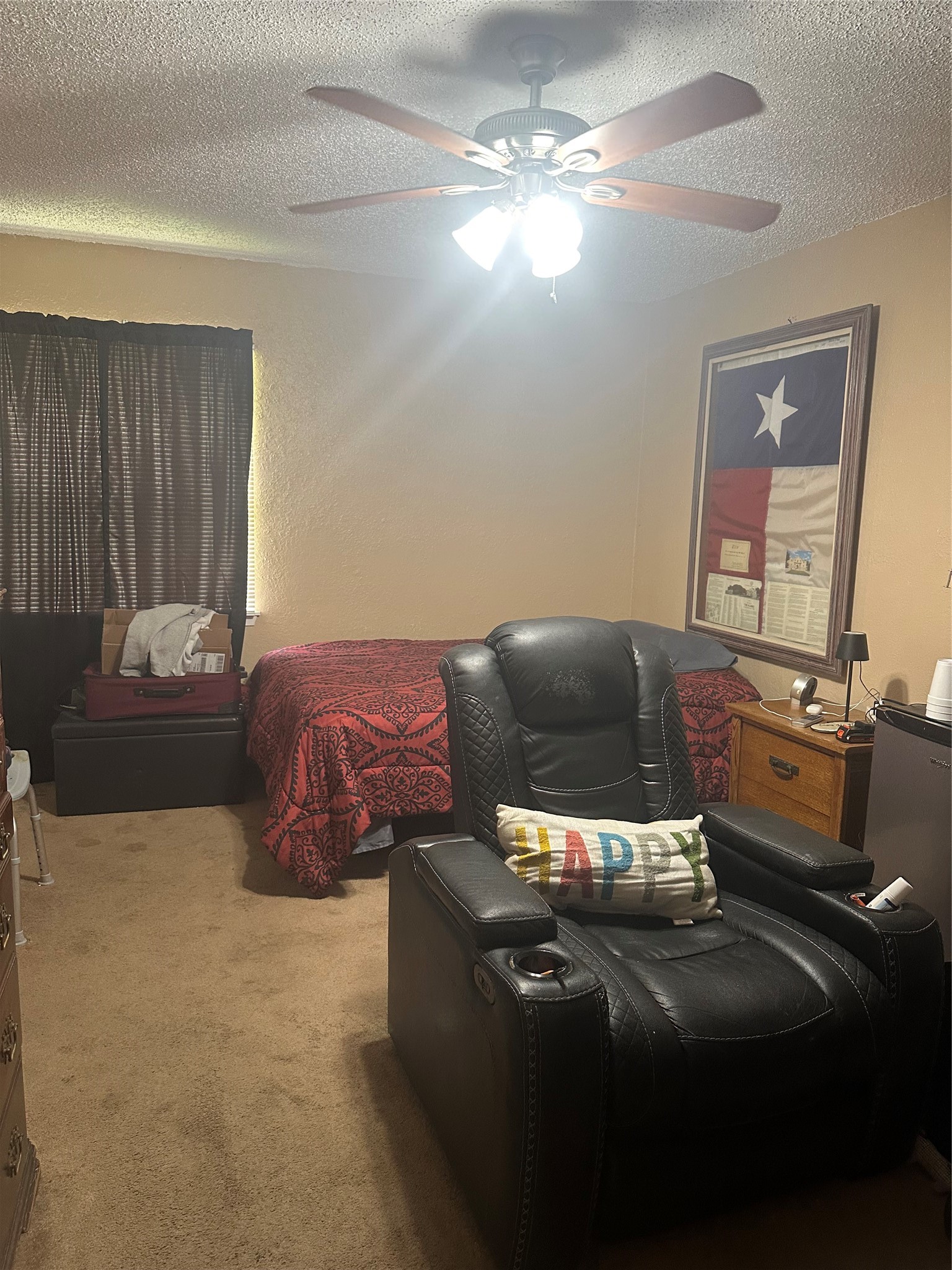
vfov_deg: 71.6
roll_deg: -3.3
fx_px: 880
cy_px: 635
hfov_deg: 56.8
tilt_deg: -8.6
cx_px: 476
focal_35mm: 24
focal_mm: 6.86
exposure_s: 1/60
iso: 320
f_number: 1.78
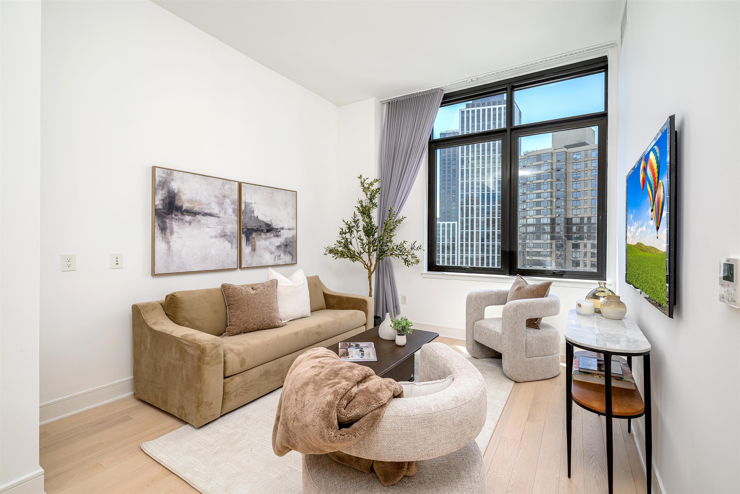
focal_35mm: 16
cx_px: 370
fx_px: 329
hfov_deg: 96.7
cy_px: 247
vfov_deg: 73.8
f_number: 8
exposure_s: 1/125
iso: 160
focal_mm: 16
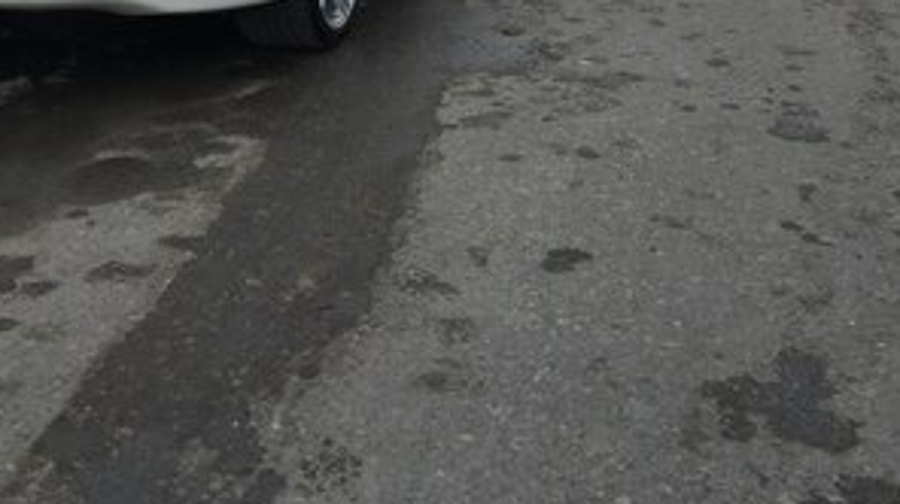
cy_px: -85
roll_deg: -1.4
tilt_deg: -10.6
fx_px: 1264
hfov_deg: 39.2
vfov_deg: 21.2
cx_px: 471
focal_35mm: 53
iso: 32
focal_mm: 4.15
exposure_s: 1/1276
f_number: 2.2
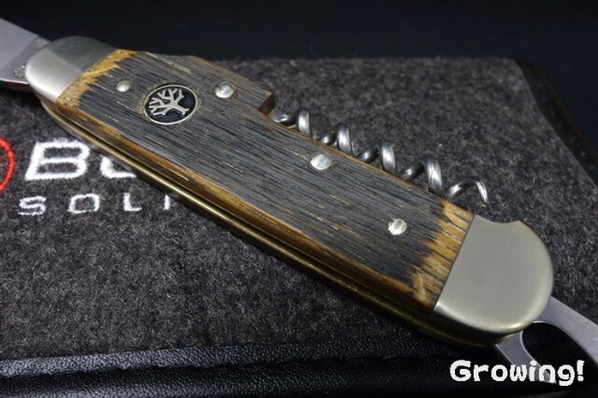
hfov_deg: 65.5
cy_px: 199
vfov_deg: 46.4
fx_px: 465
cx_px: 299
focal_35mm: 28
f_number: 8
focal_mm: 10.4
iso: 640
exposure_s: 1/30
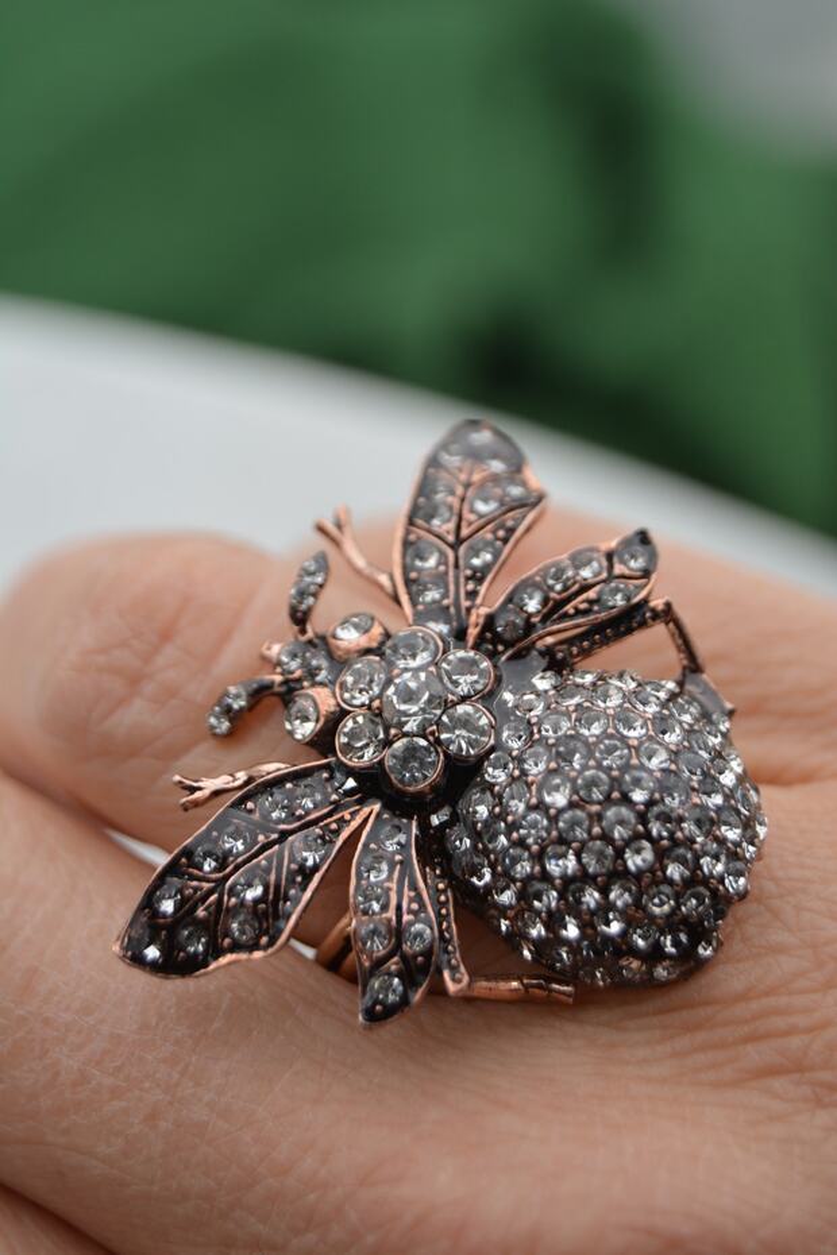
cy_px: 628
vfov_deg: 24.6
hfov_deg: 16.6
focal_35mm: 82
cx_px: 418
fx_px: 2877
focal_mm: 55
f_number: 5.6
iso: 220
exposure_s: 1/125
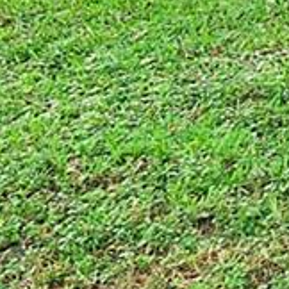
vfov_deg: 12.5
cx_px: 995
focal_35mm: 126
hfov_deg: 9.2
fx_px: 1190
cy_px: -255
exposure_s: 1/25
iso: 200
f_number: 8
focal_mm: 10
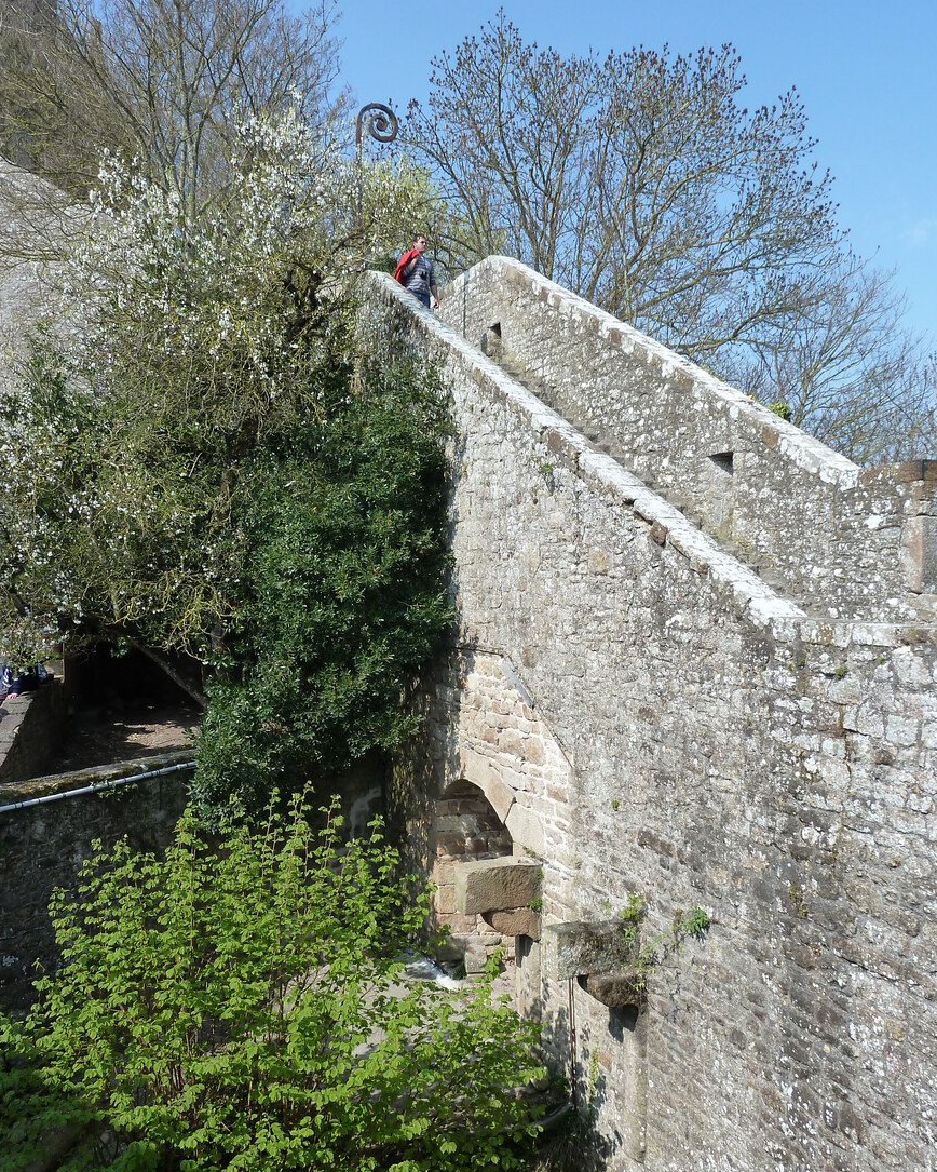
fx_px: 936
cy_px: 623
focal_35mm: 27
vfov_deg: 64.0
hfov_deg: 53.2
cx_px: 472
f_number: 4
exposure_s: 1/400
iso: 125
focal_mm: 4.1
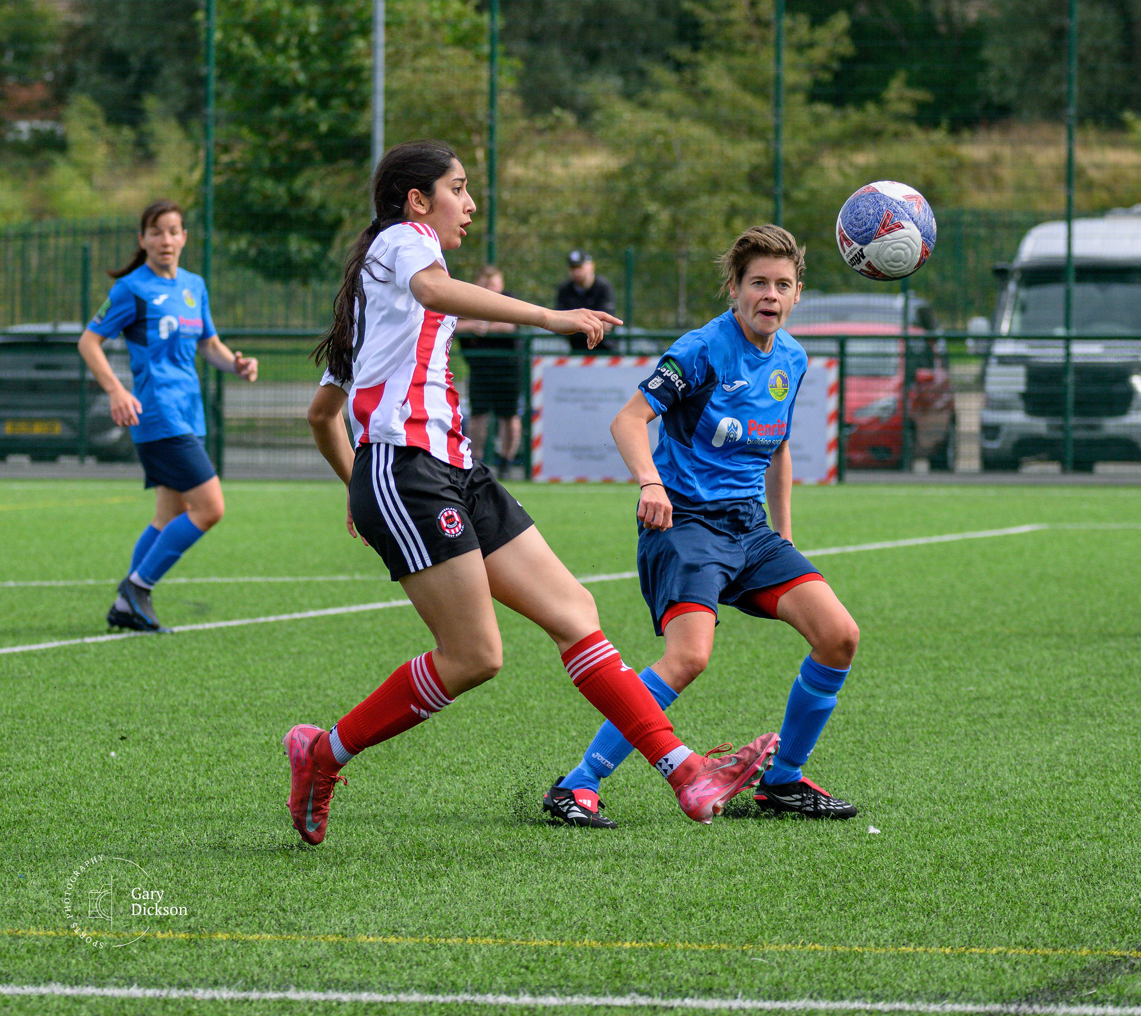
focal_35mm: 253
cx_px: 450
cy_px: 332
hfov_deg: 7.3
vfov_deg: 6.5
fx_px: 8950
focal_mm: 125
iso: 450
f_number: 4.5
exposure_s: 1/1600
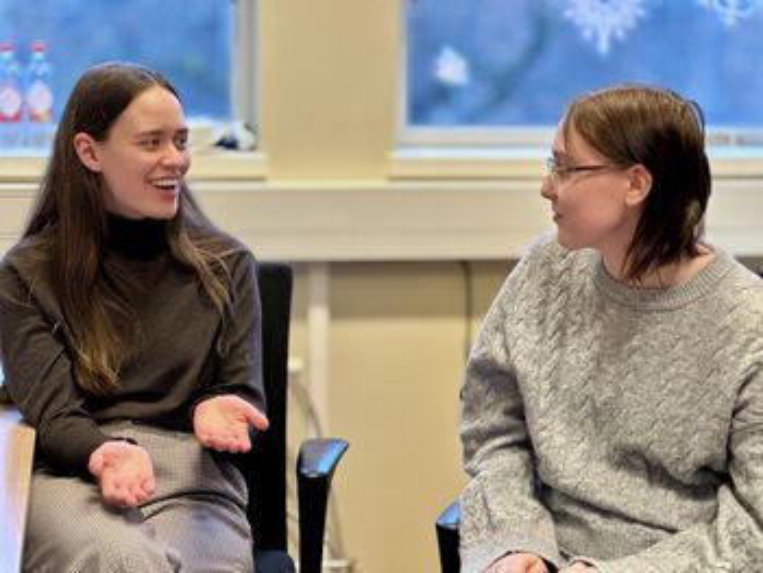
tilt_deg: -8.1
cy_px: 286
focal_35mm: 77
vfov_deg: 19.2
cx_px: 382
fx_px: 1698
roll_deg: -0.9
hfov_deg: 25.3
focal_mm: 9
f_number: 2.8
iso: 250
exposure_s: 1/33
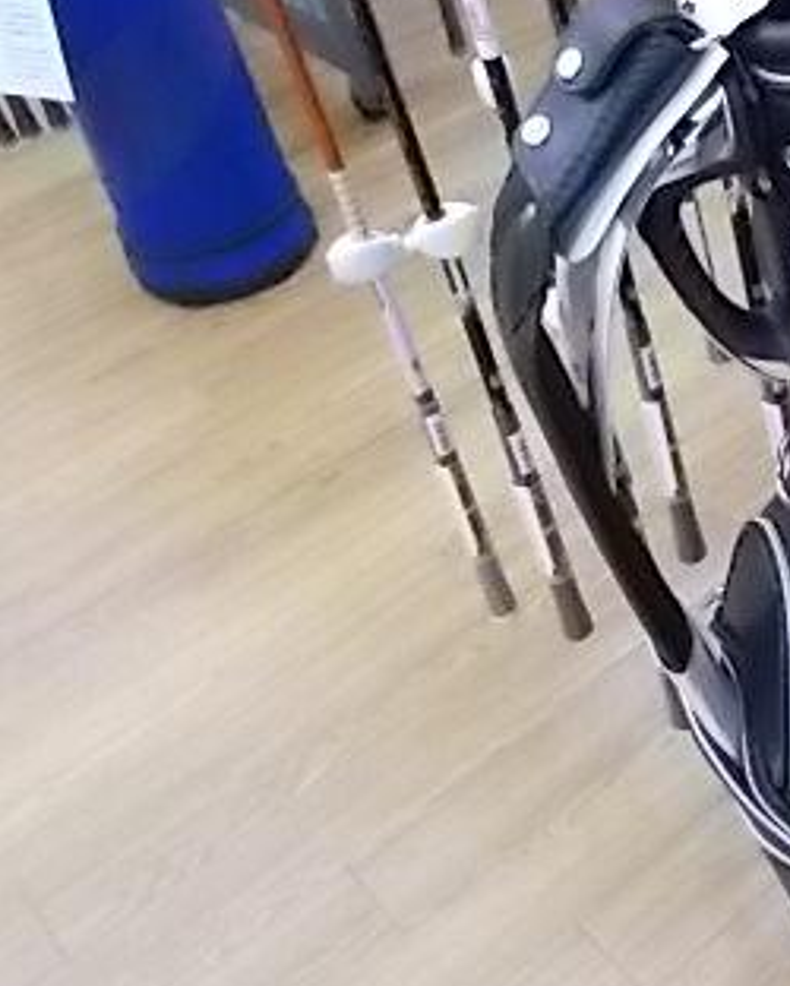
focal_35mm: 52
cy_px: 379
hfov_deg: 25.7
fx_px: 1518
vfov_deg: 35.8
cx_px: 983
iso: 800
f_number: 3.2
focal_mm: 4.6
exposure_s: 1/125
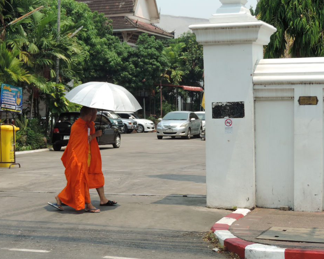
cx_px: 153
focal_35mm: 63
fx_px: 604
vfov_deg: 24.2
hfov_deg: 30.0
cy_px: 129
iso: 80
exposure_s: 1/640
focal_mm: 10.7
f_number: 3.7
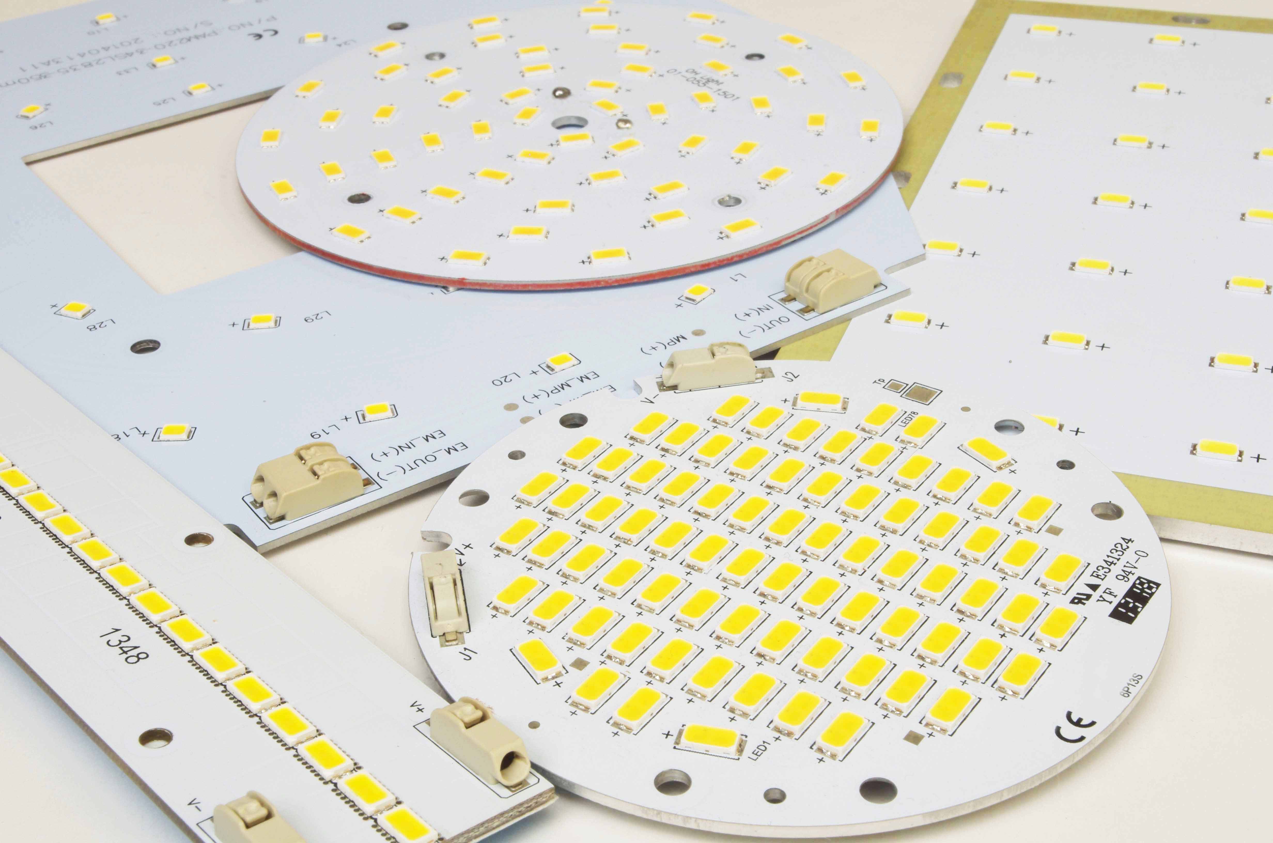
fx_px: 2011
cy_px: 422
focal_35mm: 57
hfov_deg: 35.1
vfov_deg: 23.7
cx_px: 636
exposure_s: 1/3.33
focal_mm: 37.5
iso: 200
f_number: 32
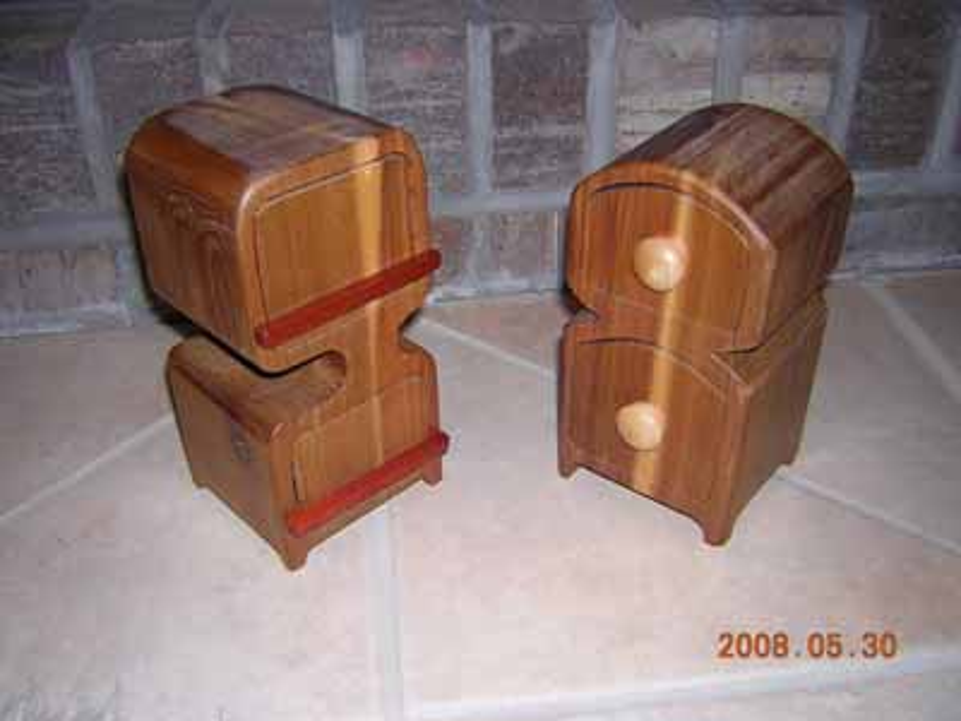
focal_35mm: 36
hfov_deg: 51.4
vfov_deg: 39.7
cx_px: 480
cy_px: 360
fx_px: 999
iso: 100
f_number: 2.6
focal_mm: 4.7
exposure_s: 1/60.1
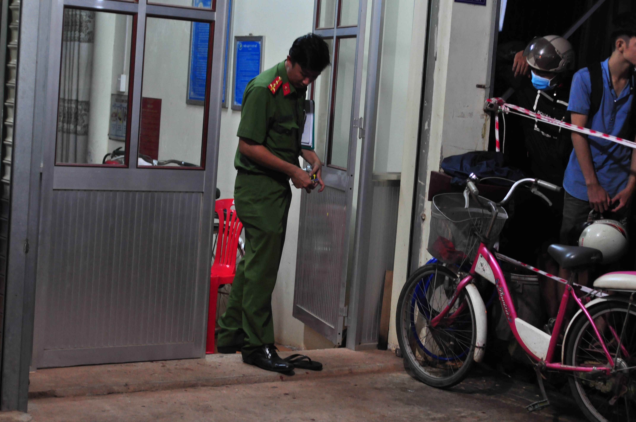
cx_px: 318
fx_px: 1323
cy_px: 211
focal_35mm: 75
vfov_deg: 18.1
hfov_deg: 27.0
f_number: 3.5
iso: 1000
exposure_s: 1/50
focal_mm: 50
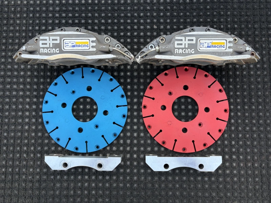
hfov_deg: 67.3
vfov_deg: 53.1
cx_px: 136
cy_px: 102
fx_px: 204
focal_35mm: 26
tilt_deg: -83.8
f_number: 1.6
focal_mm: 5.96
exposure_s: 1/239
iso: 50
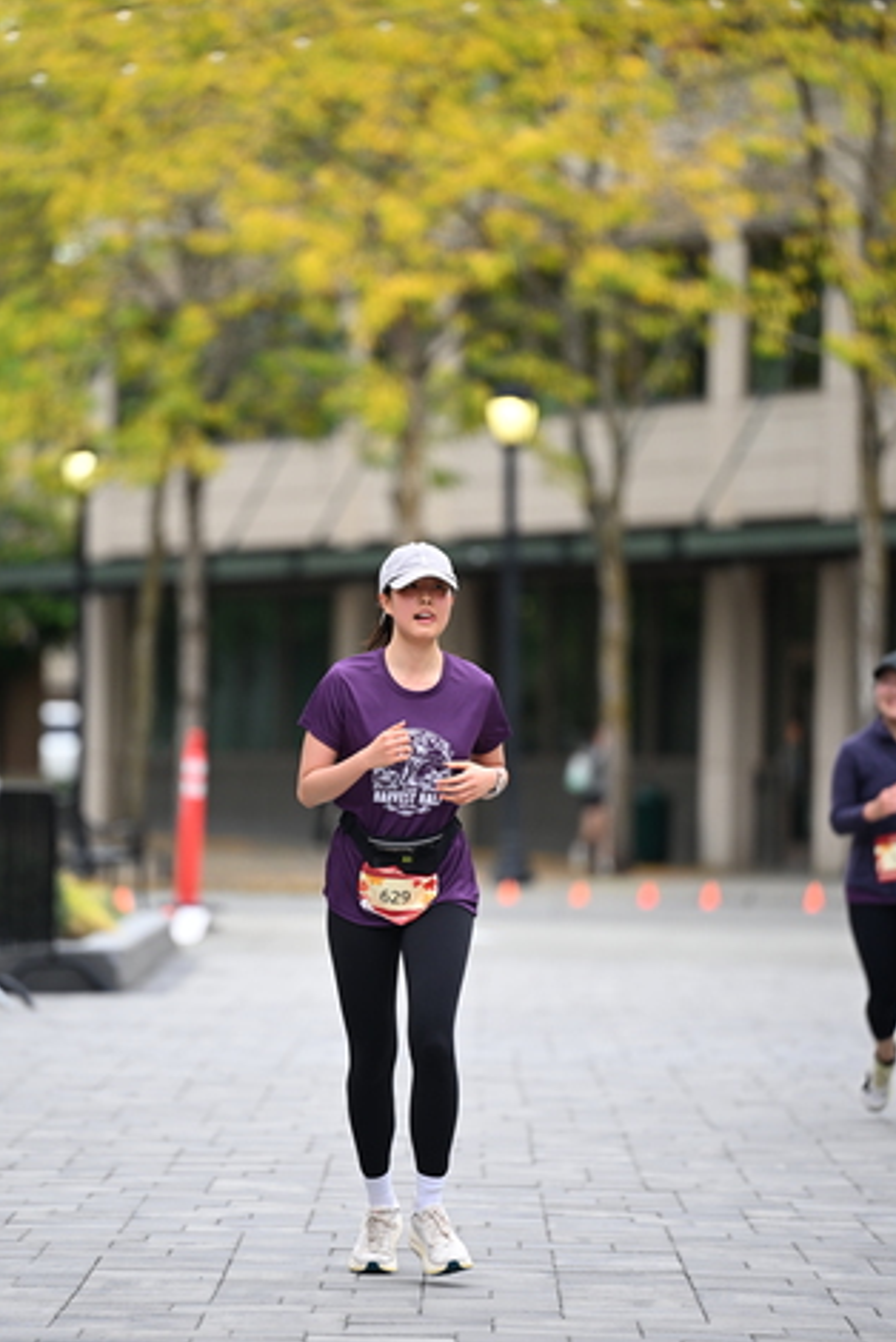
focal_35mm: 228
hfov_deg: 6.0
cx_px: 390
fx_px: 8499
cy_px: 714
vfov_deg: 9.0
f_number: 2.8
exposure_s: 1/1600
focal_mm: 195
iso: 640
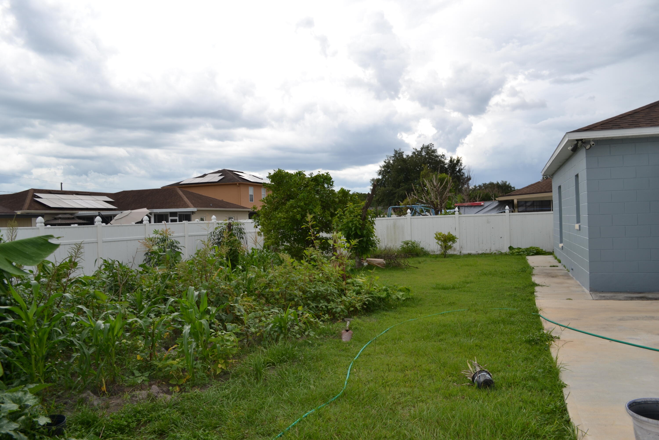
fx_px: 494
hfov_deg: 67.4
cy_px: 220
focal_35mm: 27
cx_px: 330
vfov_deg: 47.9
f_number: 6.3
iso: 100
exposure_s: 1/200
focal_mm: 18
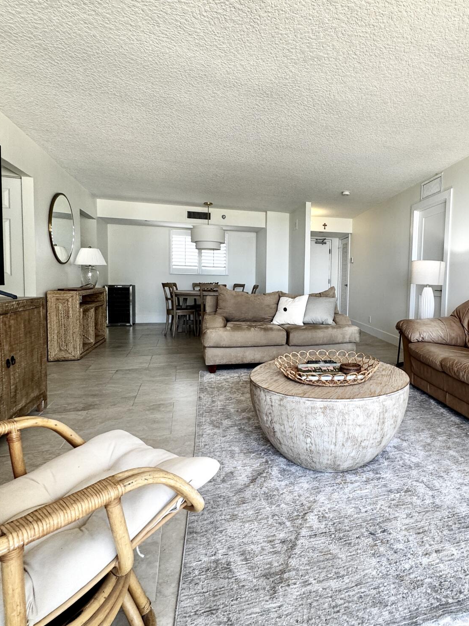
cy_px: 299
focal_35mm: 19
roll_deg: -1.3
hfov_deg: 67.0
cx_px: 307
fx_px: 343
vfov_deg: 84.6
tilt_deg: -3.1
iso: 64
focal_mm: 2.22
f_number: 2.2
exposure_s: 1/120
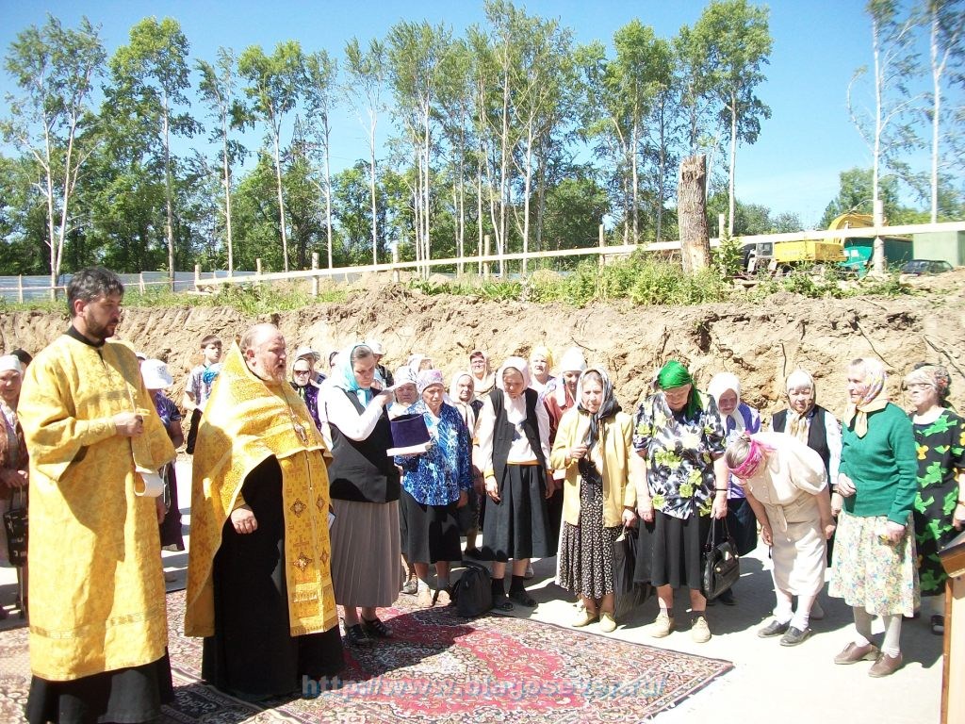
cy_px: 362
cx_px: 482
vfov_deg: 44.2
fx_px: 892
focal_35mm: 32
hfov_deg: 56.8
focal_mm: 5.7
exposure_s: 1/500
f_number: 2.9
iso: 80
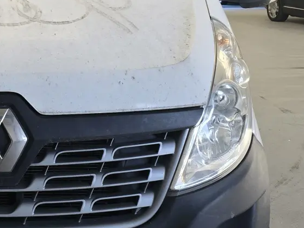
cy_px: 28
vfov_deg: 18.4
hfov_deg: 23.4
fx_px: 694
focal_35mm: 79
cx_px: -20
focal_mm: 6.3
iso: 80
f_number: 1.7
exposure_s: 1/180
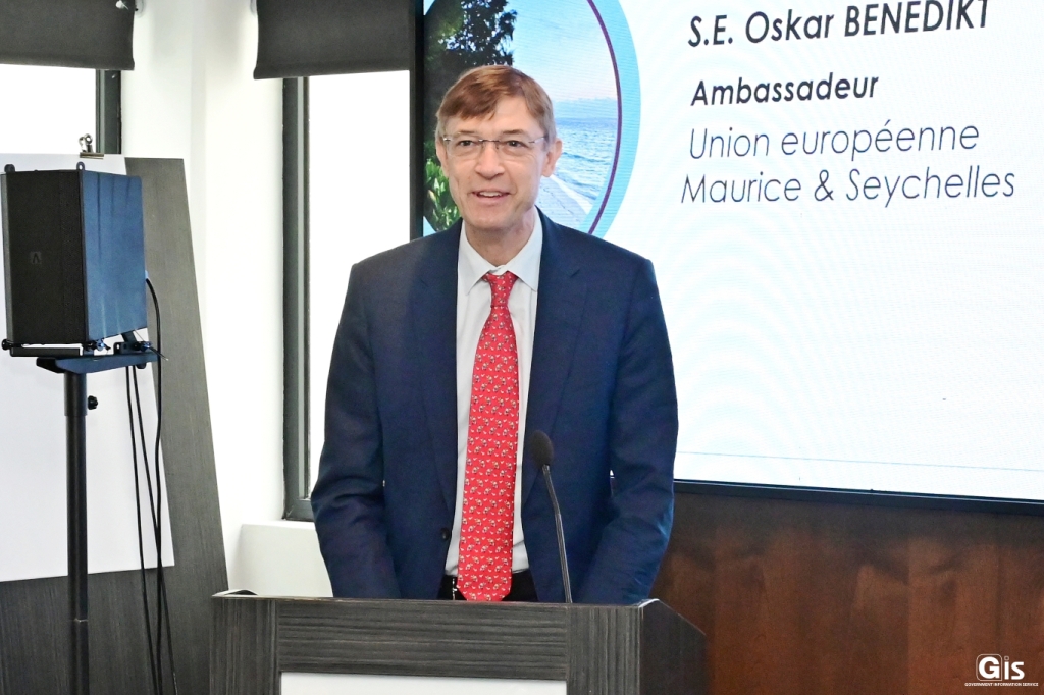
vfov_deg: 16.6
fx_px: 2377
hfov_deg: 24.8
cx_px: 522
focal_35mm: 82
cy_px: 348
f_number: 13
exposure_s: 1/160
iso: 6400
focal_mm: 55
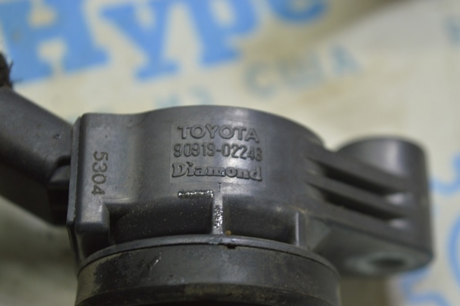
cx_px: 230
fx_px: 1053
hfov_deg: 24.6
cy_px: 153
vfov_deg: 16.5
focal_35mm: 82
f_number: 5.6
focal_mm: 55
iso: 400
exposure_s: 1/20
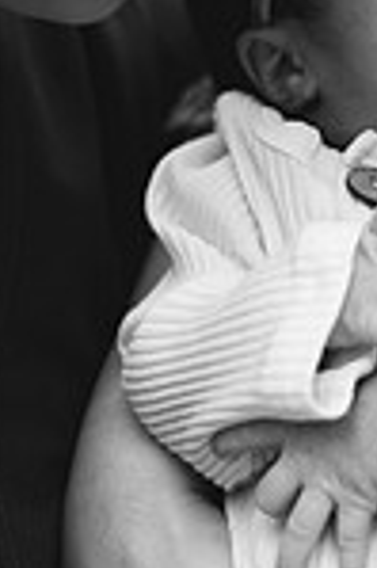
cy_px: 137
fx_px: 2377
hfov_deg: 9.0
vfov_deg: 13.6
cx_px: 423
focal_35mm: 151
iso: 250
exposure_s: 1/500
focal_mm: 50
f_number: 1.8
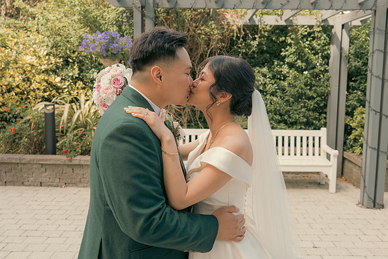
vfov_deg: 36.9
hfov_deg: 53.1
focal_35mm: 36
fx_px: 388
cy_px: 130
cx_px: 194
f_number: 3.5
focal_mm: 24
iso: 125
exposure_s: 1/160
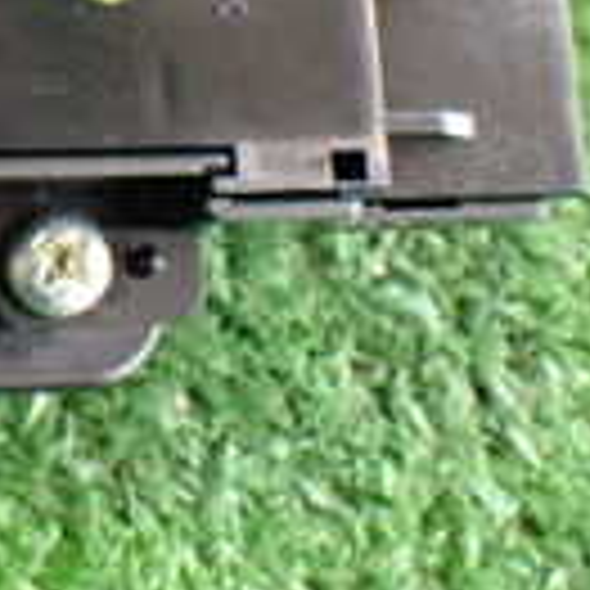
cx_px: -419
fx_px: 2333
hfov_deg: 13.2
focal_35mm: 121
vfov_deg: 14.1
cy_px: -77
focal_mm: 5.4
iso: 800
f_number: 2.3
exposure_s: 1/60
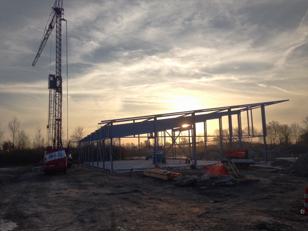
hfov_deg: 55.4
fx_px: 294
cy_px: 116
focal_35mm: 33
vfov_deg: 42.9
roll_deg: +0.3
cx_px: 154
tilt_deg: +6.8
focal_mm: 4.12
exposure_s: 1/452
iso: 50
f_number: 2.4
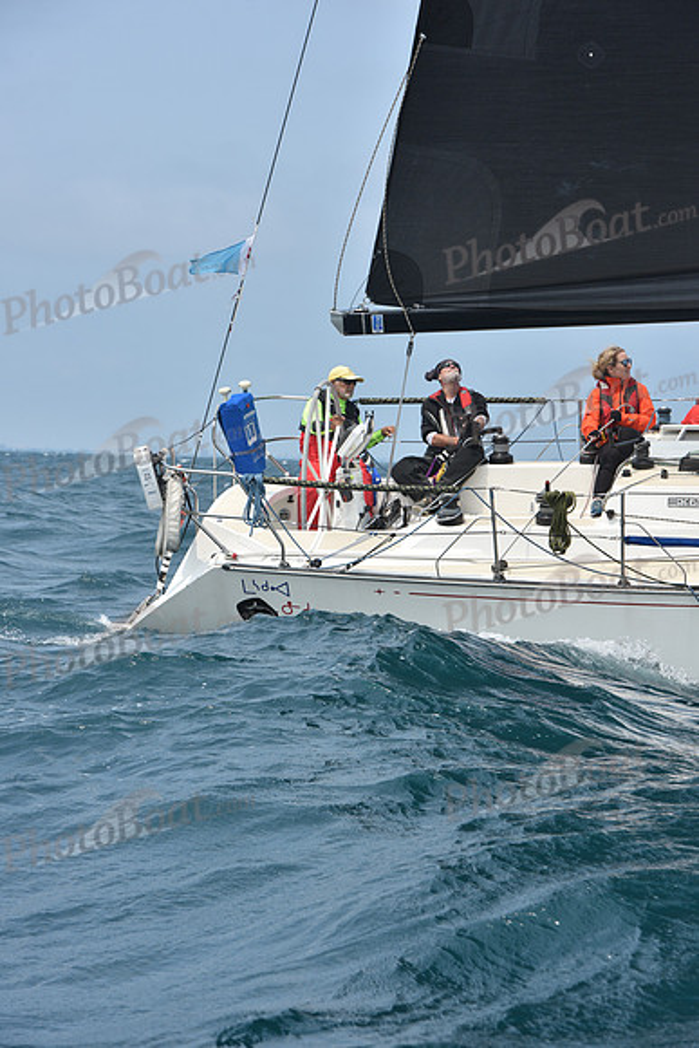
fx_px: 3551
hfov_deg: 11.2
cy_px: 524
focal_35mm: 122
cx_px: 350
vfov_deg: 16.8
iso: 250
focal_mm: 122
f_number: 10
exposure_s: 1/800
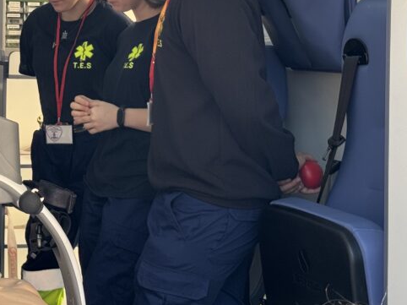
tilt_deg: -3.3
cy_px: 64
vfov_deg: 14.4
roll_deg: +0.6
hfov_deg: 18.8
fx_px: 1199
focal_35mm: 102
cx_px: 8
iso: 64
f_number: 1.78
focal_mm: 6.76
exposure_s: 1/414
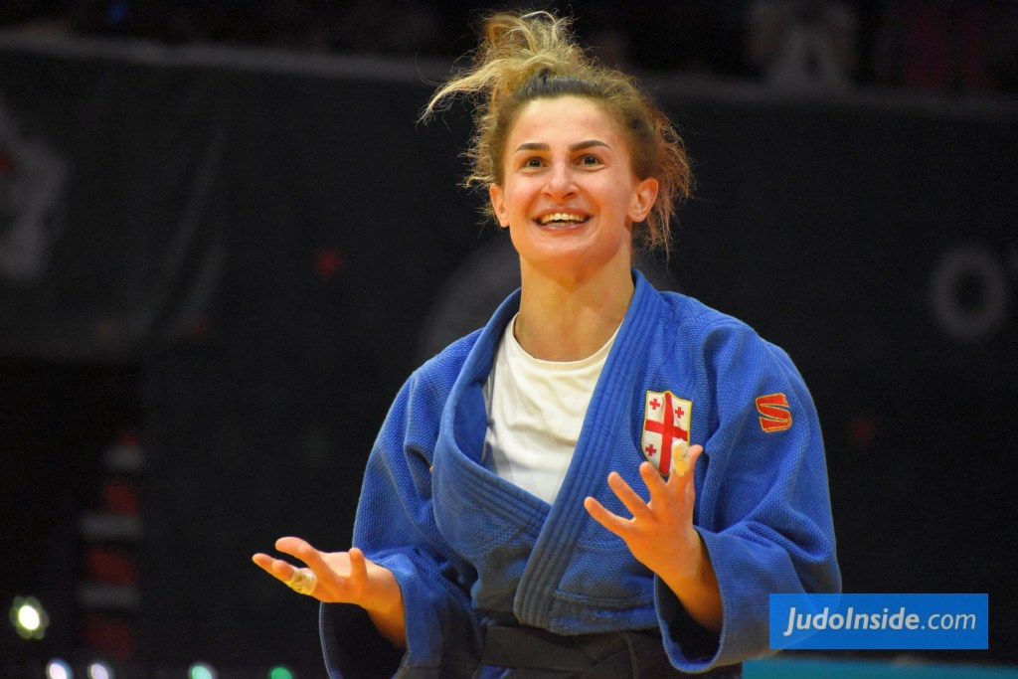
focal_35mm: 360
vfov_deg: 3.8
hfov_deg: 5.7
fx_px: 10181
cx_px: 509
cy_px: 340
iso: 6400
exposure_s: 1/640
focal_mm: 240
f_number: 7.1
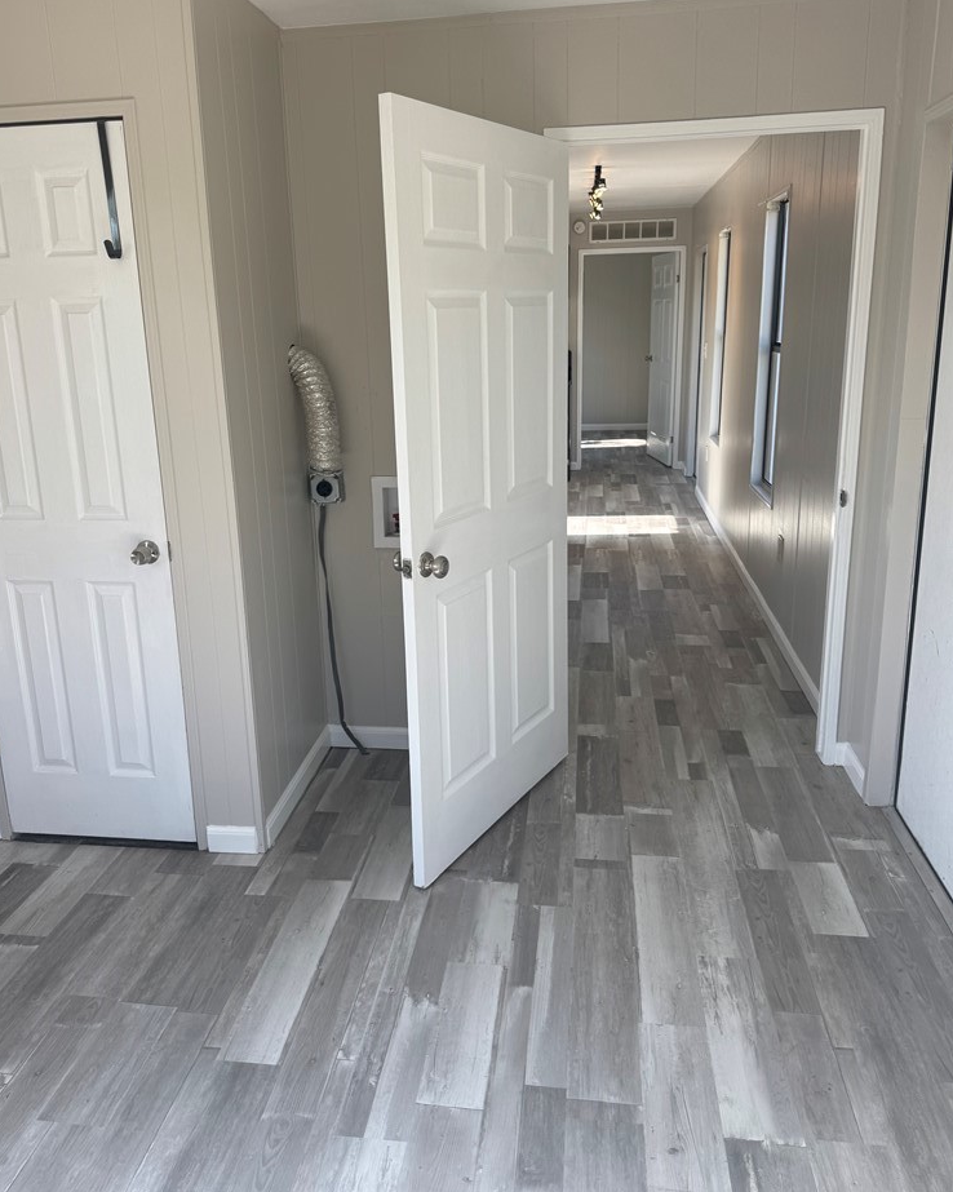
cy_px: 554
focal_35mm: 26
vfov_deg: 66.0
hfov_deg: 54.9
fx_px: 917
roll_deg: +0.2
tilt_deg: -12.8
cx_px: 470
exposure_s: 1/392
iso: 80
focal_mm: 6.76
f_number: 1.78
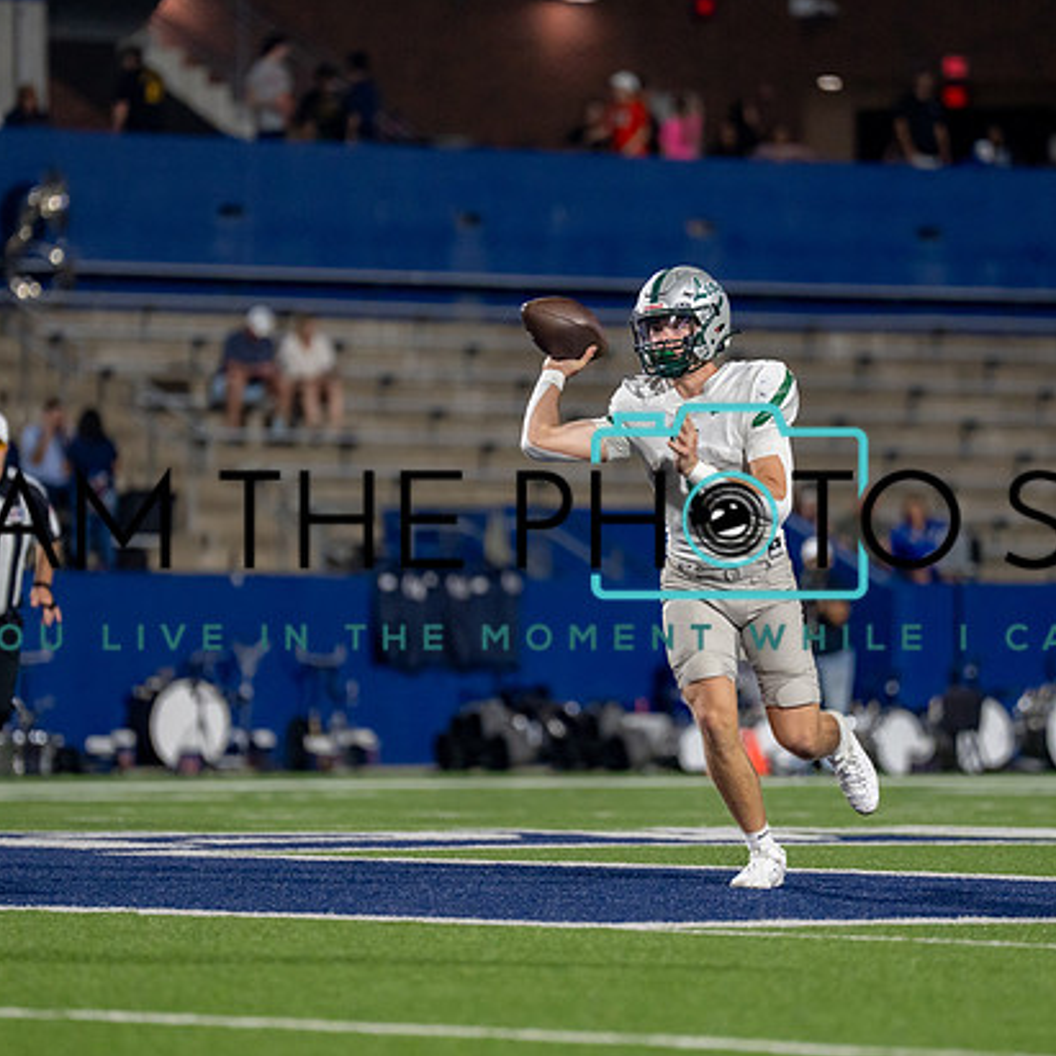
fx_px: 10699
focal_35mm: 310
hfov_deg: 5.7
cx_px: 554
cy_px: 542
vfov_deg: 5.7
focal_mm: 200
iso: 2000
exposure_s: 1/1250
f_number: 2.8
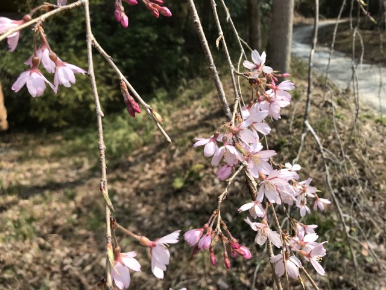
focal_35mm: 28
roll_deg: -1.2
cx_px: 193
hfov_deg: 63.4
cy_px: 145
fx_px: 312
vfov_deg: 49.7
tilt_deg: -11.0
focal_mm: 3.99
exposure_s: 1/833
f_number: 1.8
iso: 20
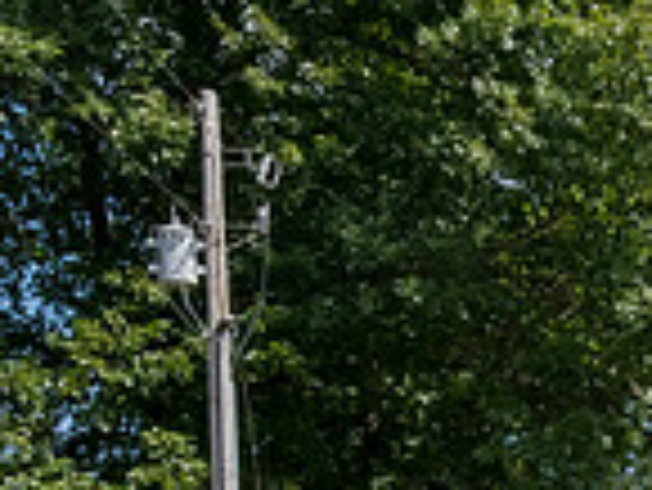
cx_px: 1039
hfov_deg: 17.5
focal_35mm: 98
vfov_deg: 14.0
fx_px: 1847
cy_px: 760
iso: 320
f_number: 13
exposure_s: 1/400
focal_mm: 24
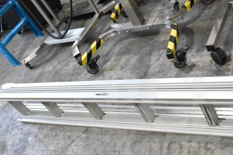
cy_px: 117
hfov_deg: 40.8
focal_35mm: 48
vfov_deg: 27.8
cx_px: 155
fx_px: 309
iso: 6400
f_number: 9
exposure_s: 1/320
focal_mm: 21
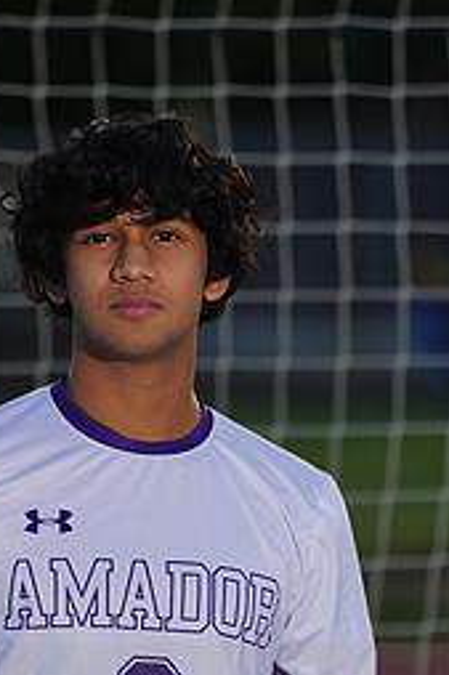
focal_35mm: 914
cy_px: 680
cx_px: 49
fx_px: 17121
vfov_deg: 2.3
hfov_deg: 1.5
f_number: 8
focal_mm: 400
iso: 100
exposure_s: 1/200
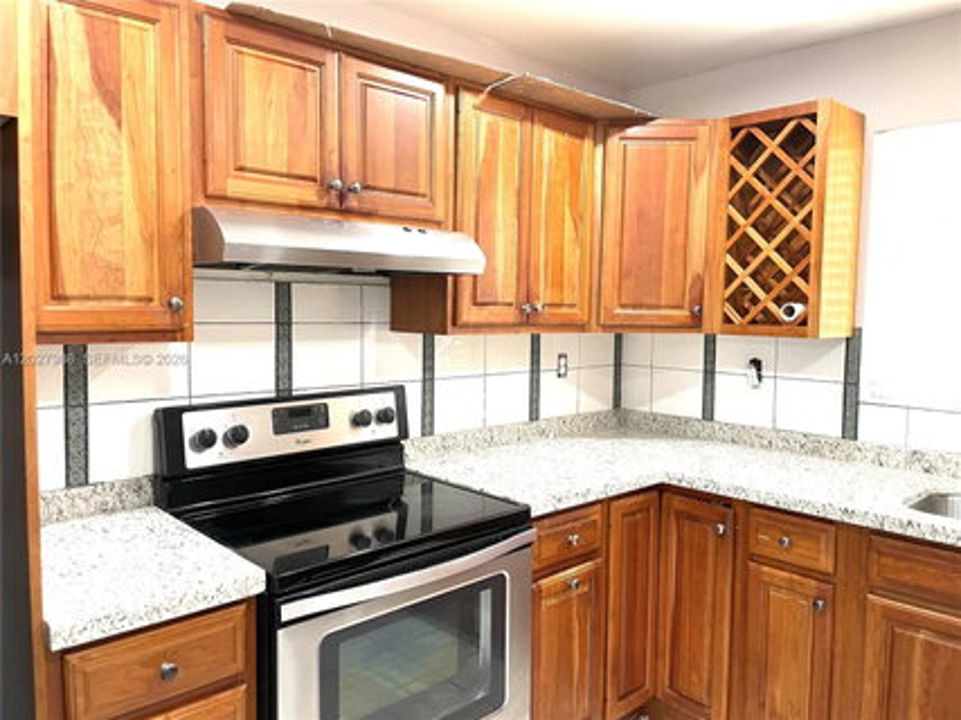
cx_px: 480
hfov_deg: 67.3
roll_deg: -0.9
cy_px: 360
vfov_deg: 53.0
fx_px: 722
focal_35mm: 26
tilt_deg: -3.5
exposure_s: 1/60
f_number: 1.6
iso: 160
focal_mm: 4.2
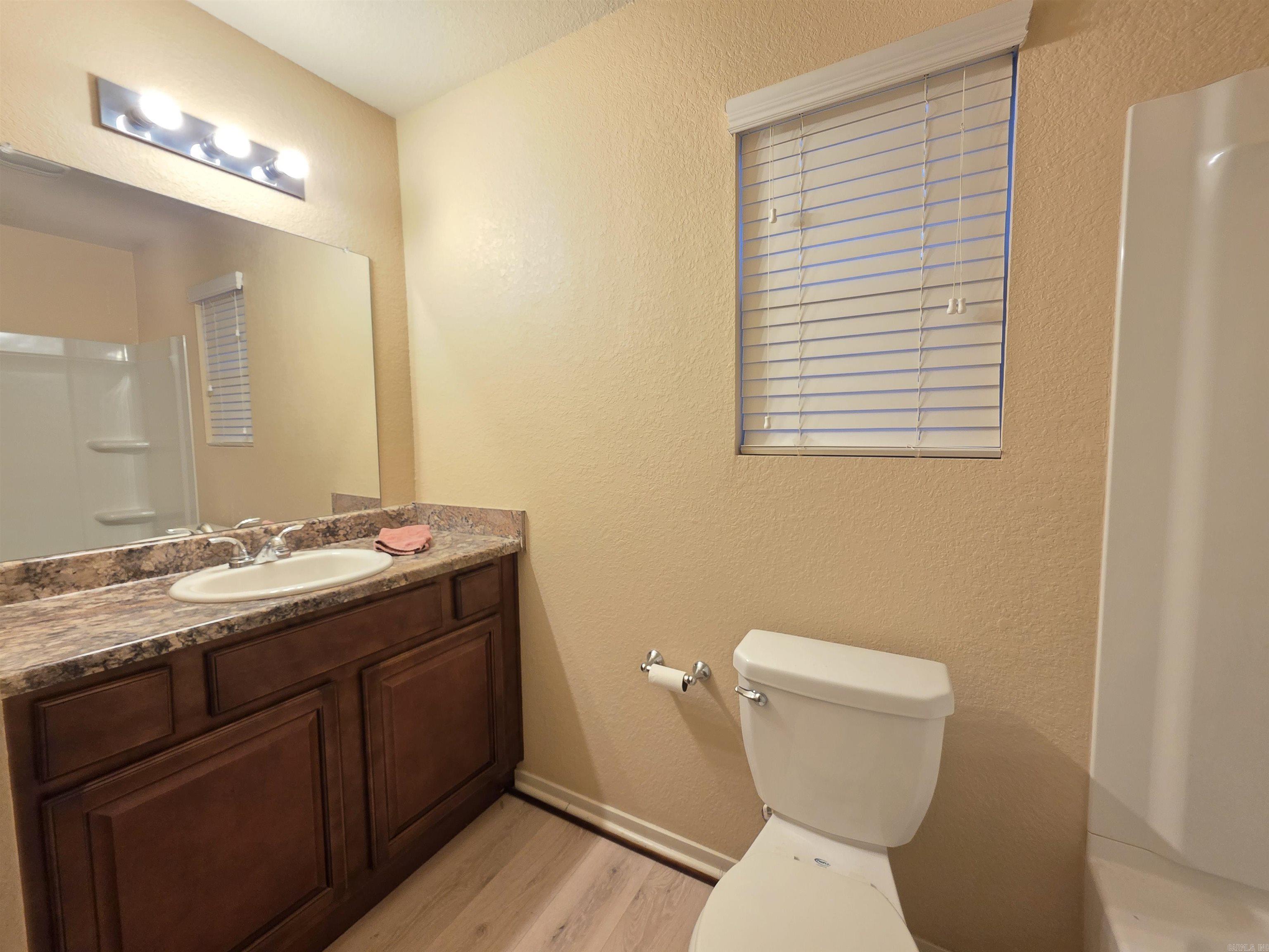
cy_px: 476
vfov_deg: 89.9
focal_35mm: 13
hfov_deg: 106.2
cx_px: 634
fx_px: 477
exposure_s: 1/60
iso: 250
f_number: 1.9
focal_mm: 2.2
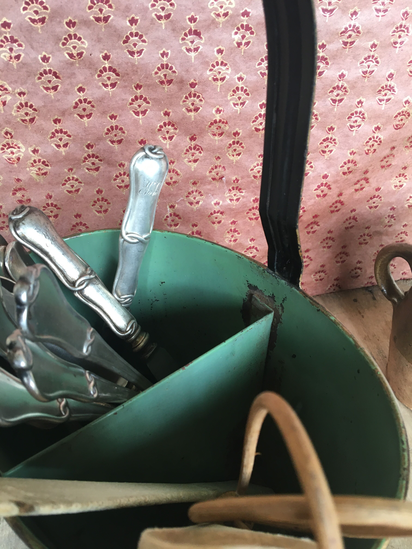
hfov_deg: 48.2
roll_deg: +1.8
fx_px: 460
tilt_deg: -36.7
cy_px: 274
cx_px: 206
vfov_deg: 61.7
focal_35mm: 29
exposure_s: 1/33
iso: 100
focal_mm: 4.15
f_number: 2.2
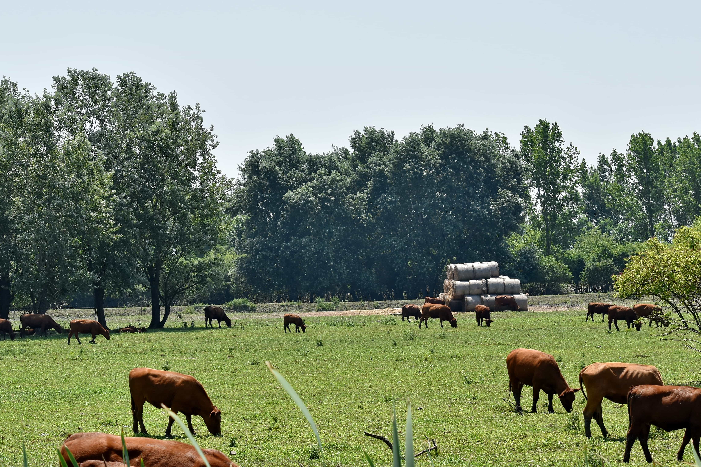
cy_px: 263
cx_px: 317
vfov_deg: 12.7
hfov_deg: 19.0
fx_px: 2096
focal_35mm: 108
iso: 160
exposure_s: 1/320
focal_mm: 55
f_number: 10
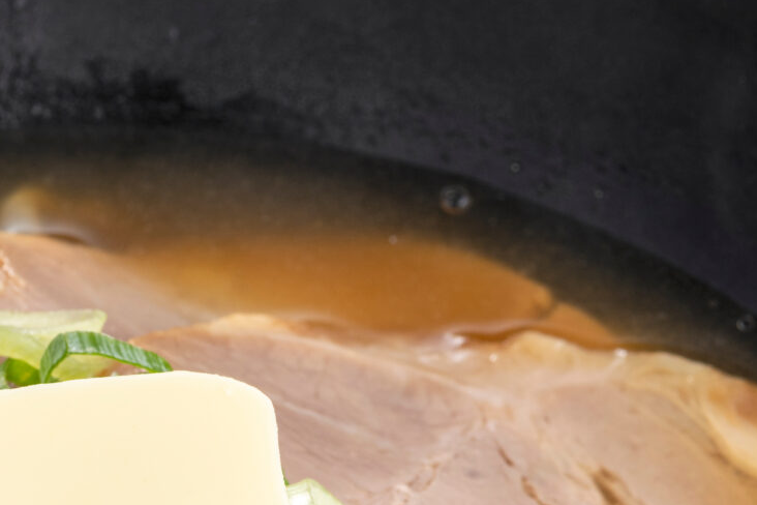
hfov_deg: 5.6
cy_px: 645
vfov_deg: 3.7
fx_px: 7717
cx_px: 99
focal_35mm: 367
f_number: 13
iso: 100
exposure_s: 1/30
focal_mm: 105
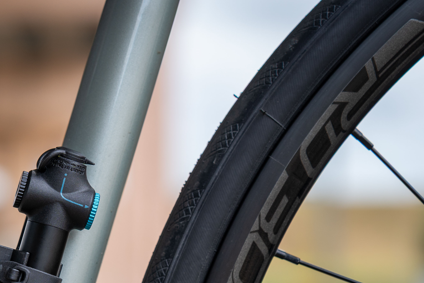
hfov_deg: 12.3
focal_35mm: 165
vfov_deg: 8.3
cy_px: 307
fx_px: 1943
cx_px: 8
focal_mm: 75
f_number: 4
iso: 200
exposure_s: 1/80
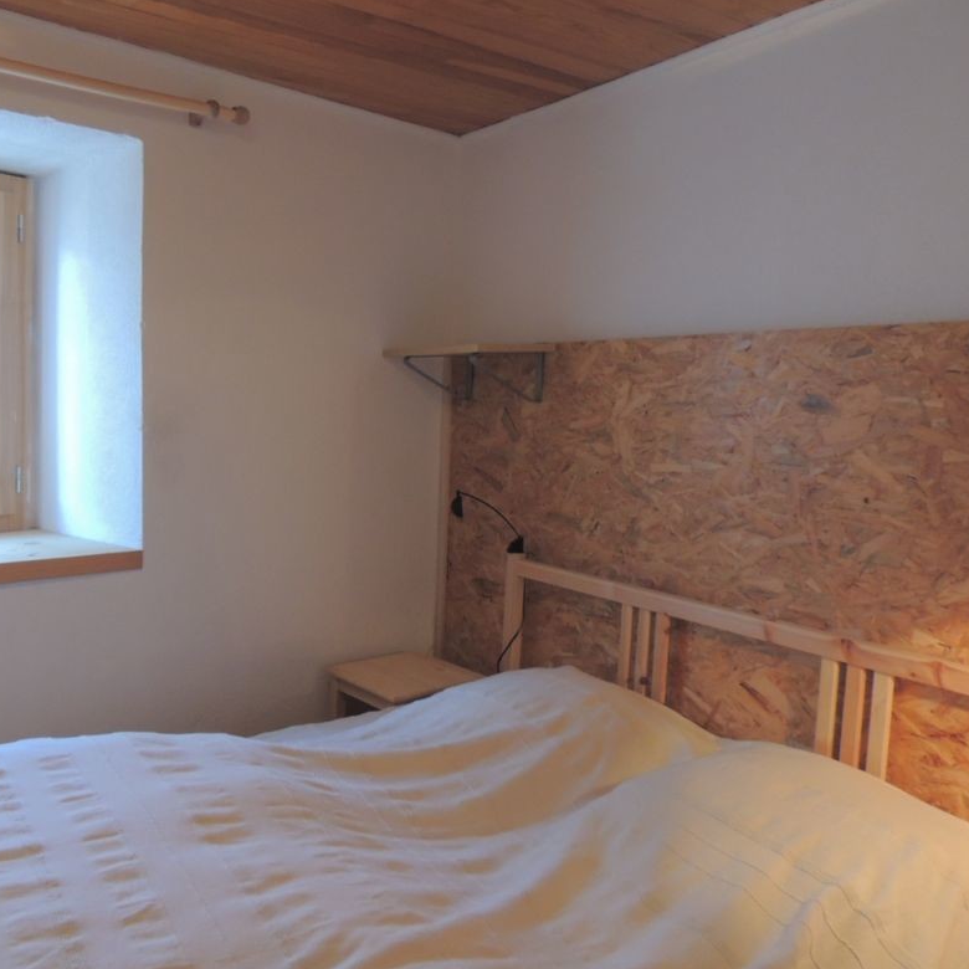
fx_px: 918
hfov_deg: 54.8
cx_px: 350
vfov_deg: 55.6
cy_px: 473
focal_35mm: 29
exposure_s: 1/20
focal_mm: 4.3
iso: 400
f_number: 3
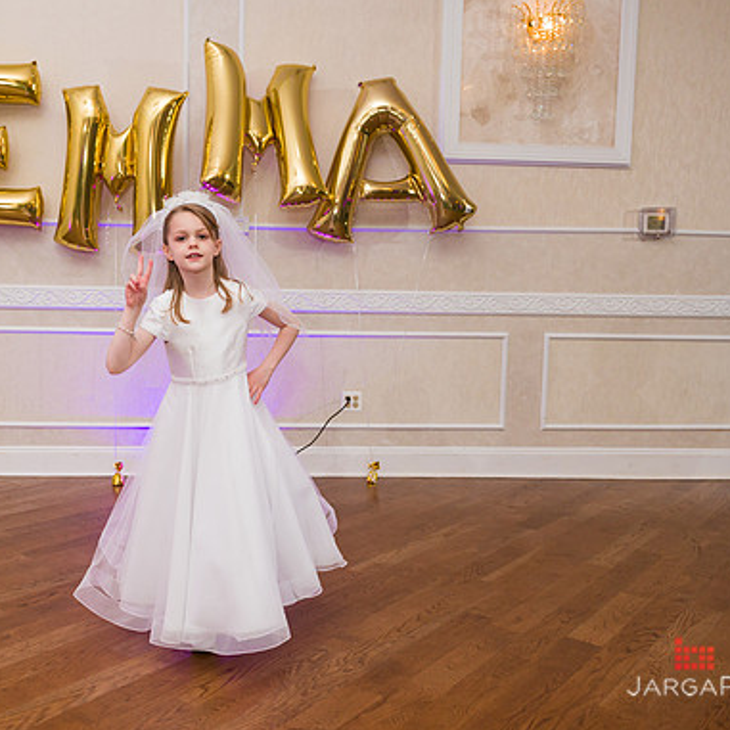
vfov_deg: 52.5
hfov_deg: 51.7
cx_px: 255
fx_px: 740
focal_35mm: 31
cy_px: 368
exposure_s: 1/200
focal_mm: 24
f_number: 5
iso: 1250
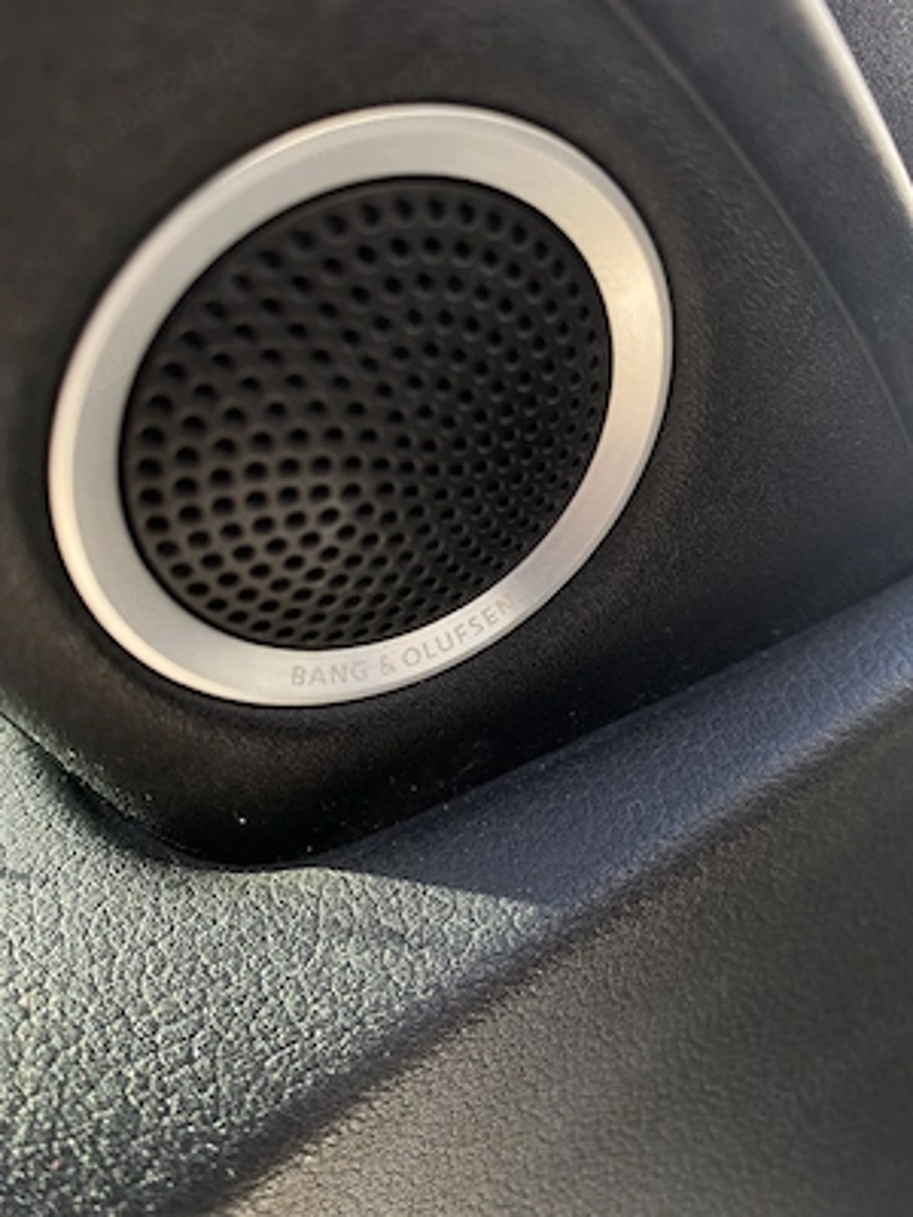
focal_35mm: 25
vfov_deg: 69.4
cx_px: 456
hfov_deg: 54.9
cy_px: 608
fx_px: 879
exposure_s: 1/123
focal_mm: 4.25
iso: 32
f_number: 1.8
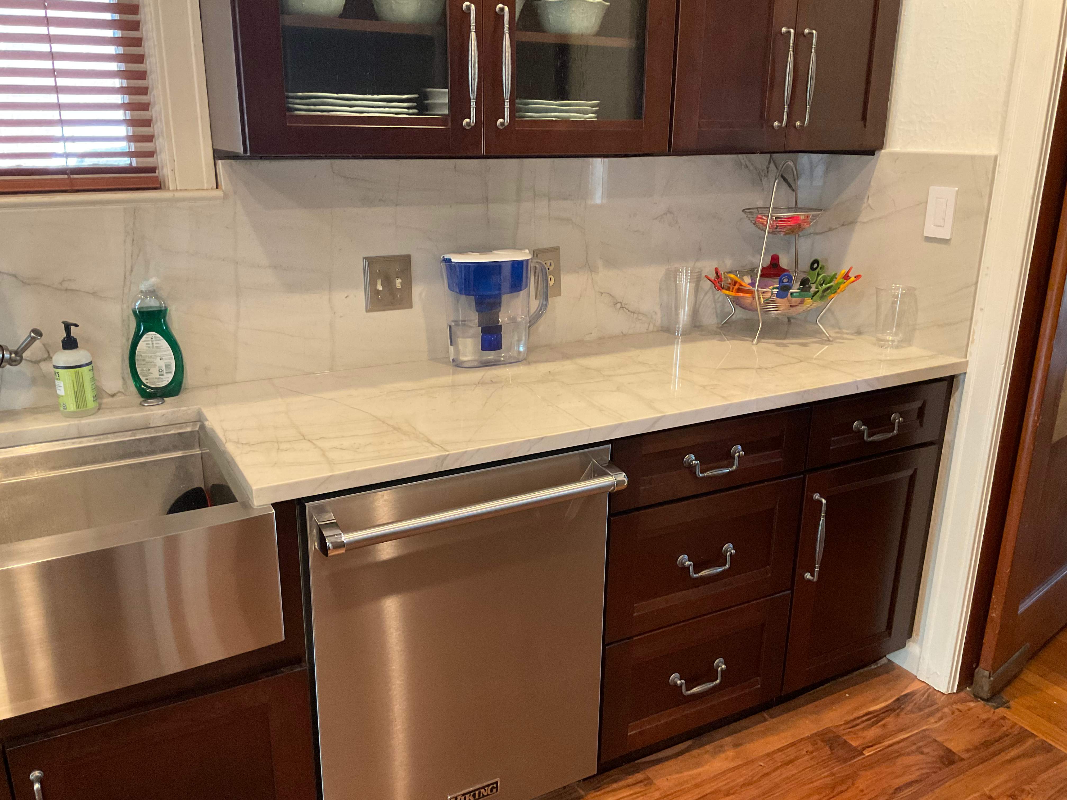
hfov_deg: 61.7
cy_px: 400
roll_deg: +0.1
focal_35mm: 29
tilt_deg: -17.2
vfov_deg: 48.2
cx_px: 534
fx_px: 894
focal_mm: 3
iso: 320
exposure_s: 1/40
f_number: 1.8
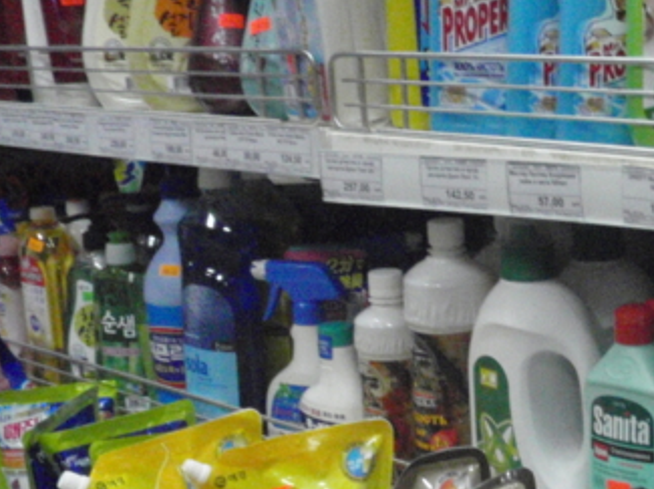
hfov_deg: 26.9
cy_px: 406
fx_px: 1302
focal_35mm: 69
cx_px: 622
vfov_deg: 21.0
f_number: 3.5
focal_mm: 5
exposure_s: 1/40
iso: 800
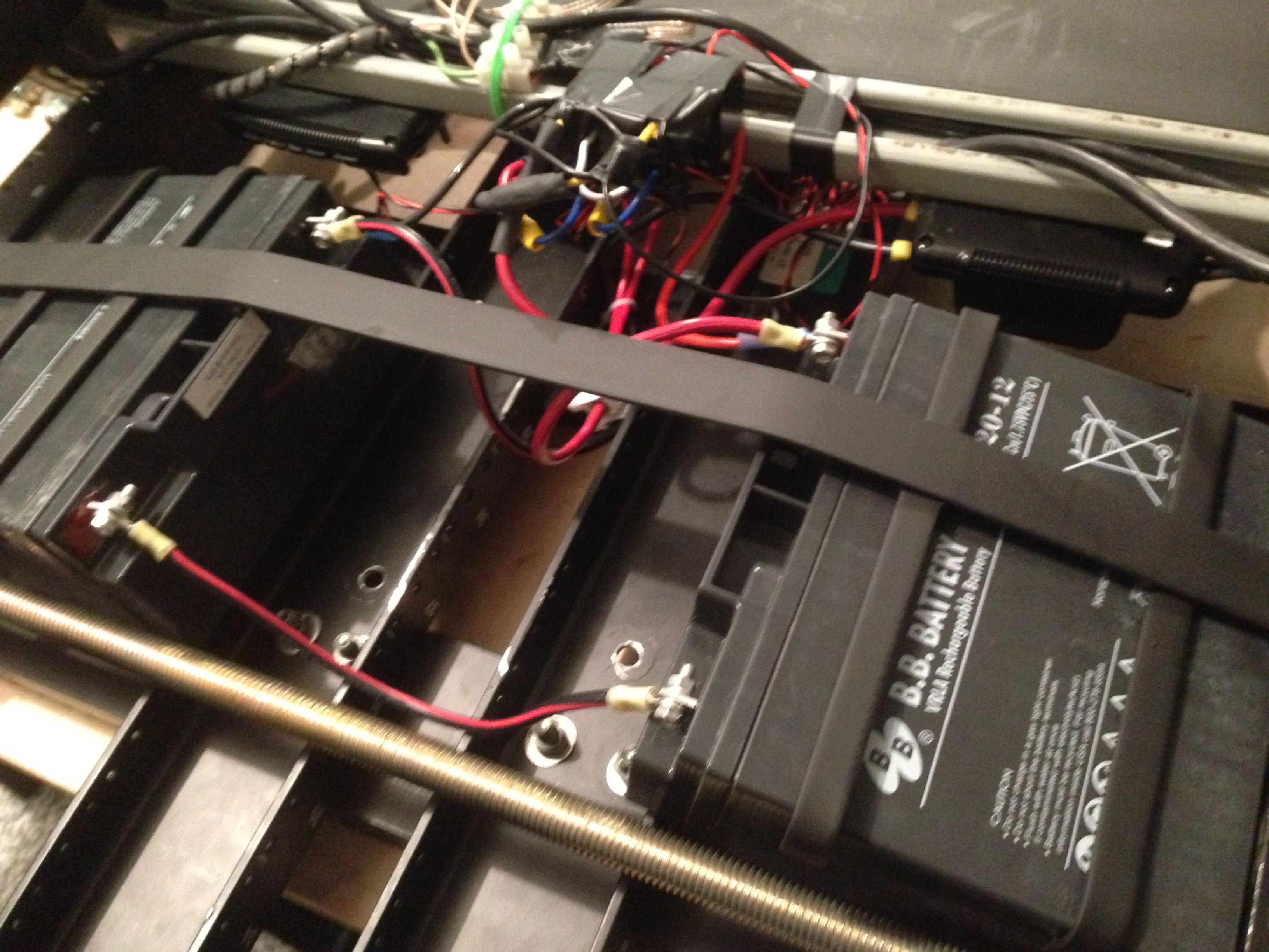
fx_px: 1210
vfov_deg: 42.9
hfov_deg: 55.4
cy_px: 476
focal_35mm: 33
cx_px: 634
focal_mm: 4.12
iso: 640
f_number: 2.4
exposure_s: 1/15
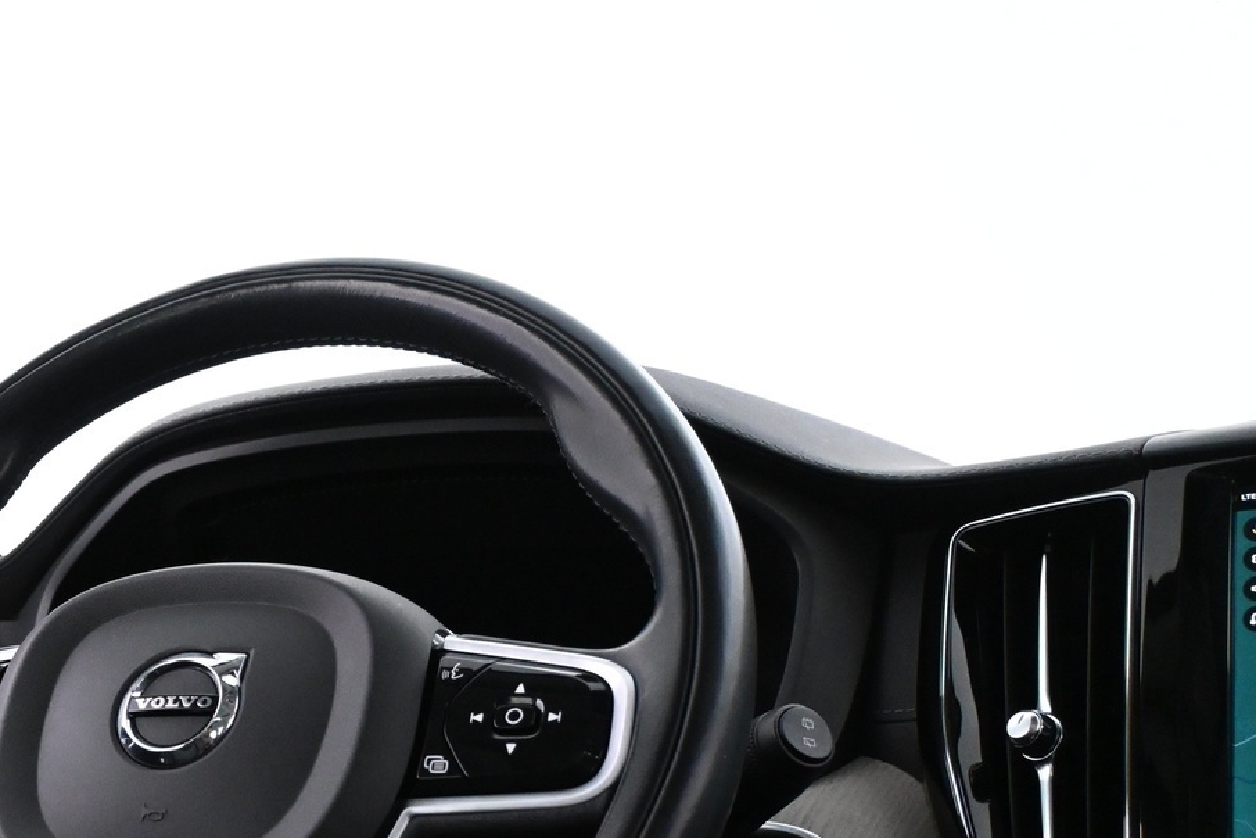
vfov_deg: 22.2
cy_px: 684
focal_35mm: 60
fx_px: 2105
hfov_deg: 31.9
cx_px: 164
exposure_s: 1/40
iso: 4000
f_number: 4
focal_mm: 22.5
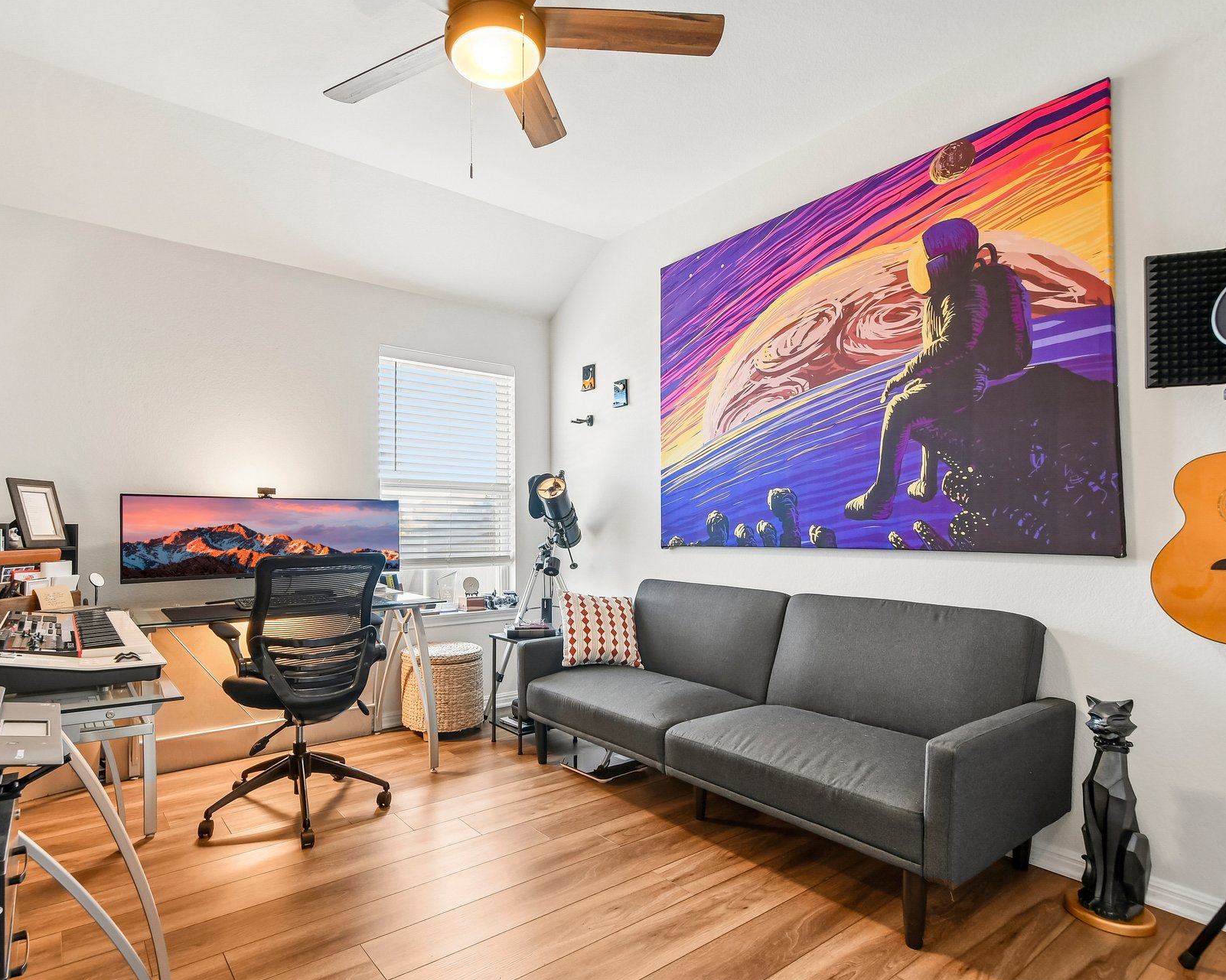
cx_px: 556
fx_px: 653
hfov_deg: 86.2
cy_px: 481
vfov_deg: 73.8
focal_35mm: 18
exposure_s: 1/8
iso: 400
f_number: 8
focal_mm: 10
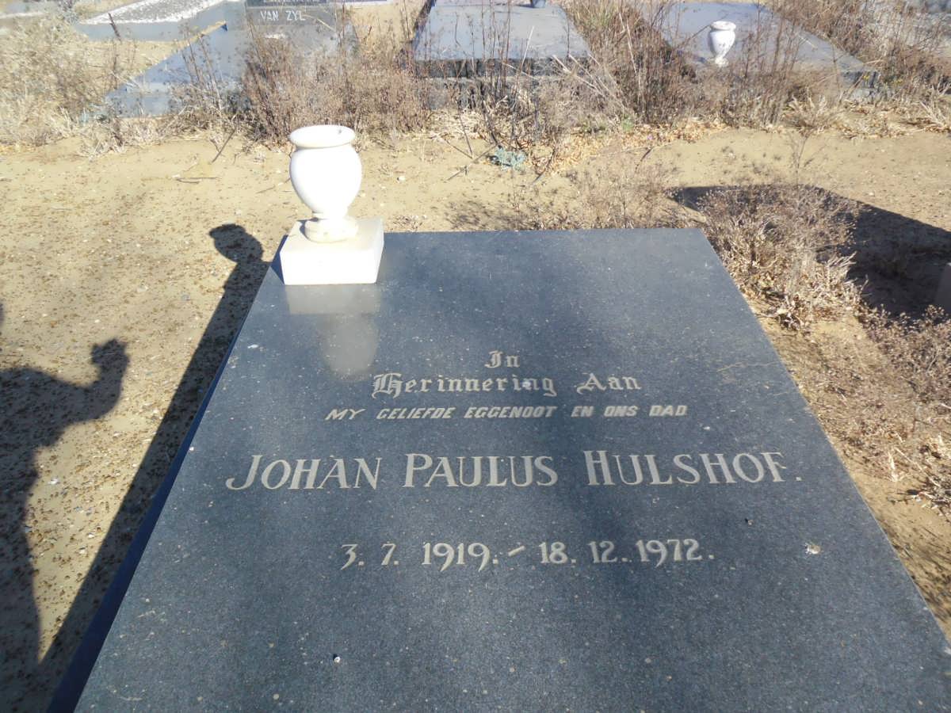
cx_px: 476
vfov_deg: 51.4
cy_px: 356
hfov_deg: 65.3
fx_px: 742
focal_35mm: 27
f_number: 3.5
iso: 80
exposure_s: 1/608
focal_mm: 4.9
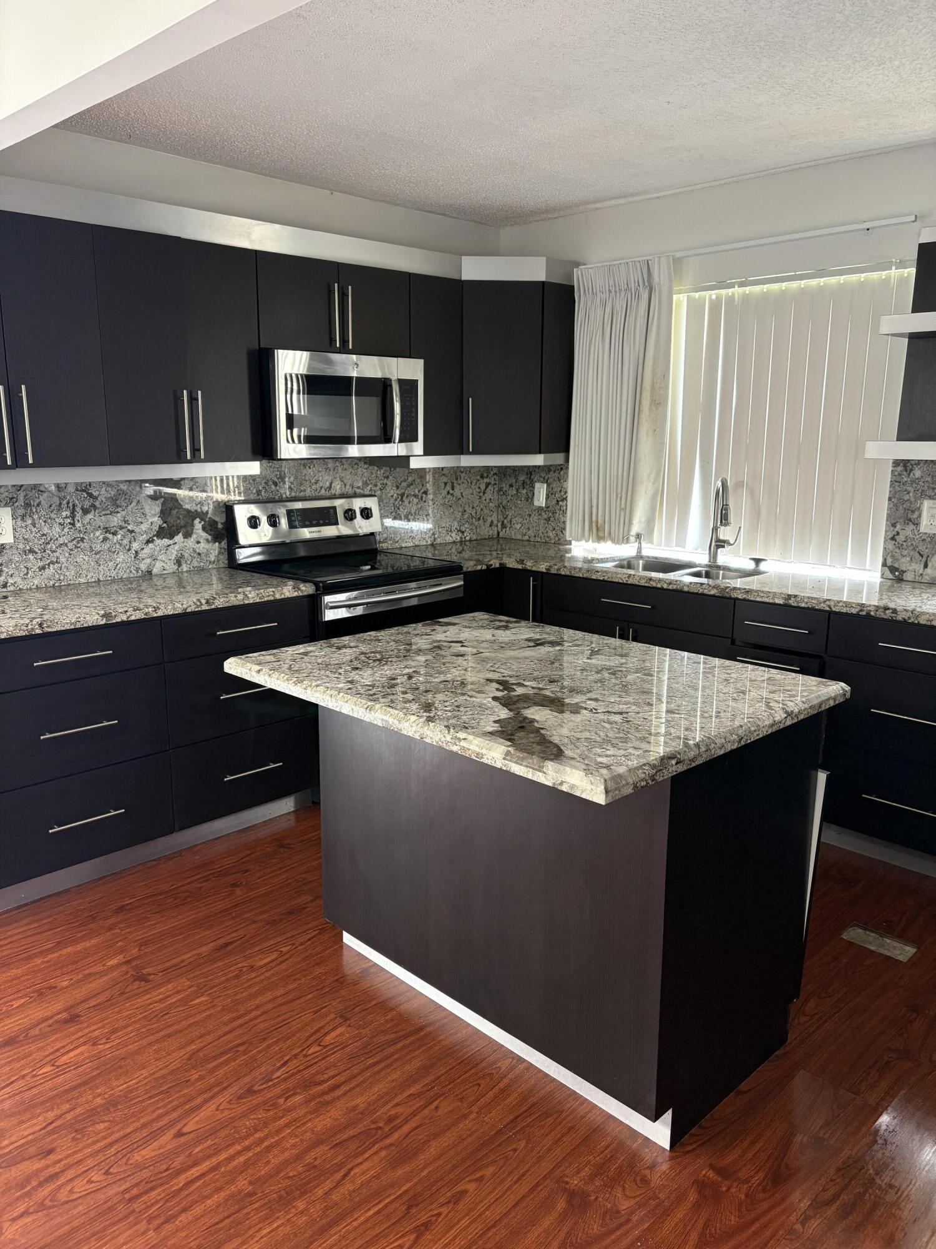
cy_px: 624
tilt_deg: -11.6
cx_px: 468
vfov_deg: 67.3
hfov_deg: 53.1
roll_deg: -0.4
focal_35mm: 26
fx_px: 937
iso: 160
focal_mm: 5.96
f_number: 1.6
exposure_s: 1/60
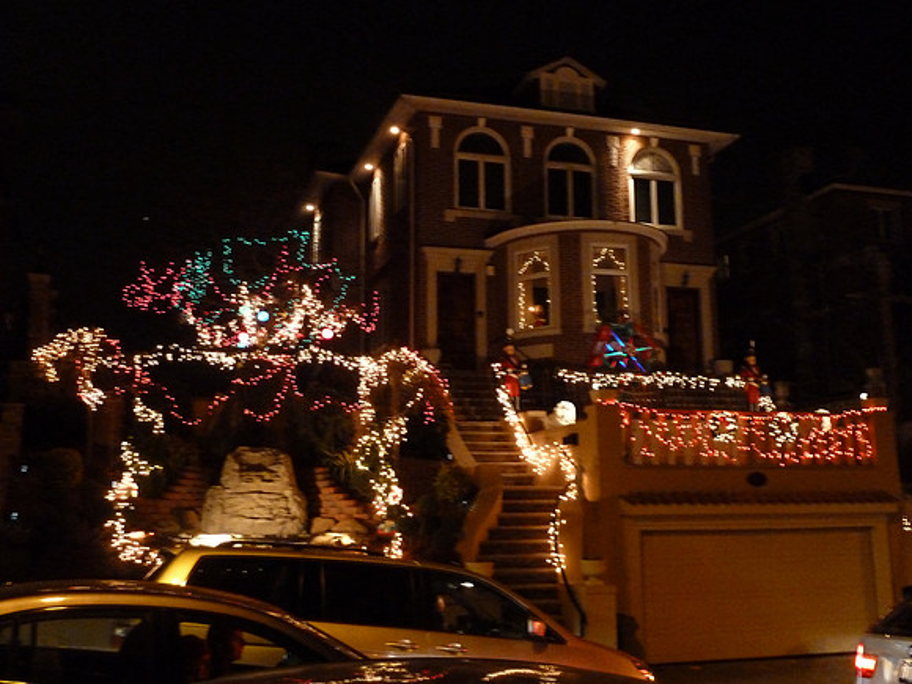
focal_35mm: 40
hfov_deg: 46.8
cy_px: 342
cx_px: 456
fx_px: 1054
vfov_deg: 36.0
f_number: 3.6
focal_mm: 6.5
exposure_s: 1/8
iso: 800
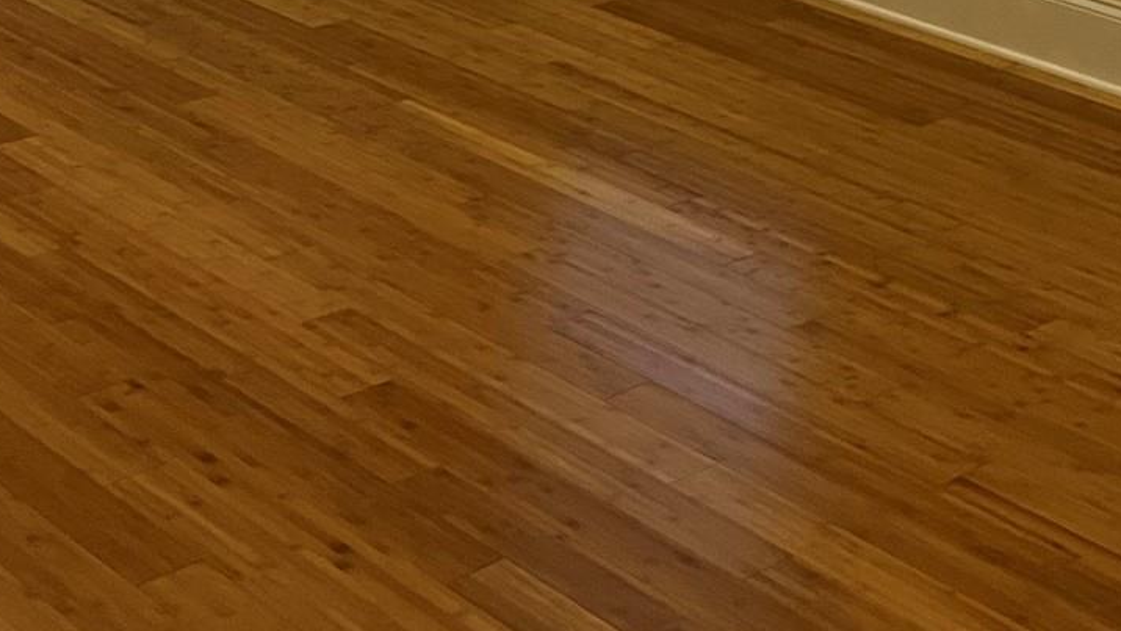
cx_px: 778
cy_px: -559
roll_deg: -2.7
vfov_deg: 13.2
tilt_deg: -3.7
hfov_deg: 26.0
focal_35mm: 81
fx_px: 2408
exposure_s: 1/60
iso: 125
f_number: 1.6
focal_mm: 5.1
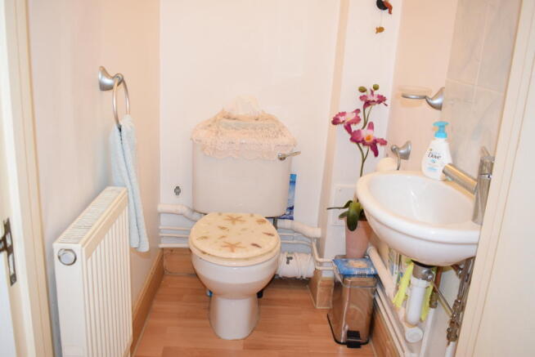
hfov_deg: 57.2
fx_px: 491
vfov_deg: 40.0
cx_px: 268
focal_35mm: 33
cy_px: 178
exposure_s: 1/80
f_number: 5
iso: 800
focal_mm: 22
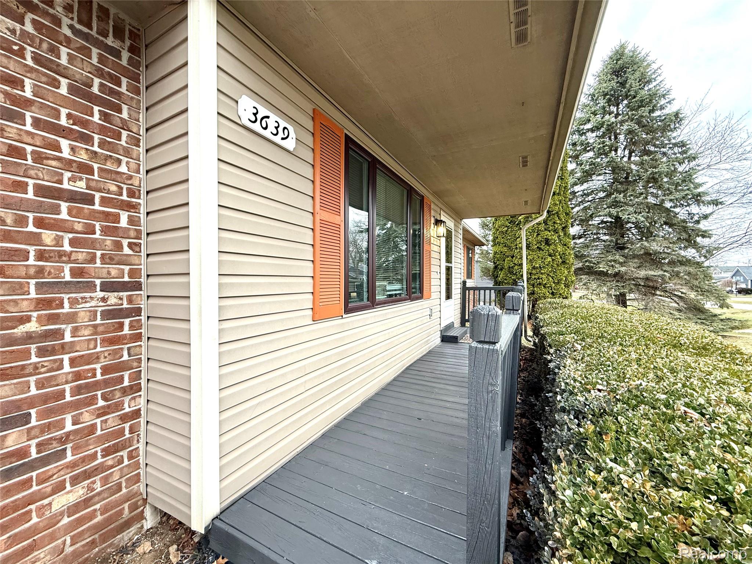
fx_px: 304
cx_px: 376
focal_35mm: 14
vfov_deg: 85.7
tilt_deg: -0.9
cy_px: 282
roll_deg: -0.2
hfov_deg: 102.1
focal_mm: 2.22
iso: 200
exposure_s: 1/99
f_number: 2.2
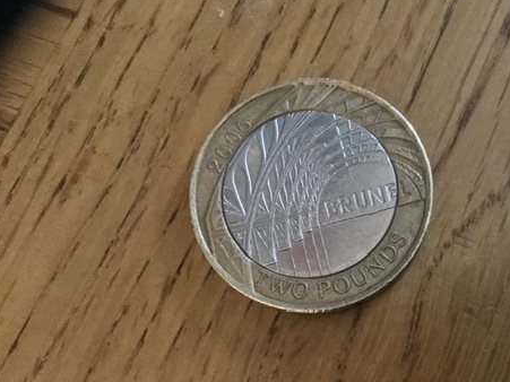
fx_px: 648
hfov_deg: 42.1
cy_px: 246
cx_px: 357
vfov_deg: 32.7
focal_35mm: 44
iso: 800
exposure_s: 1/17
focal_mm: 3.3
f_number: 2.4
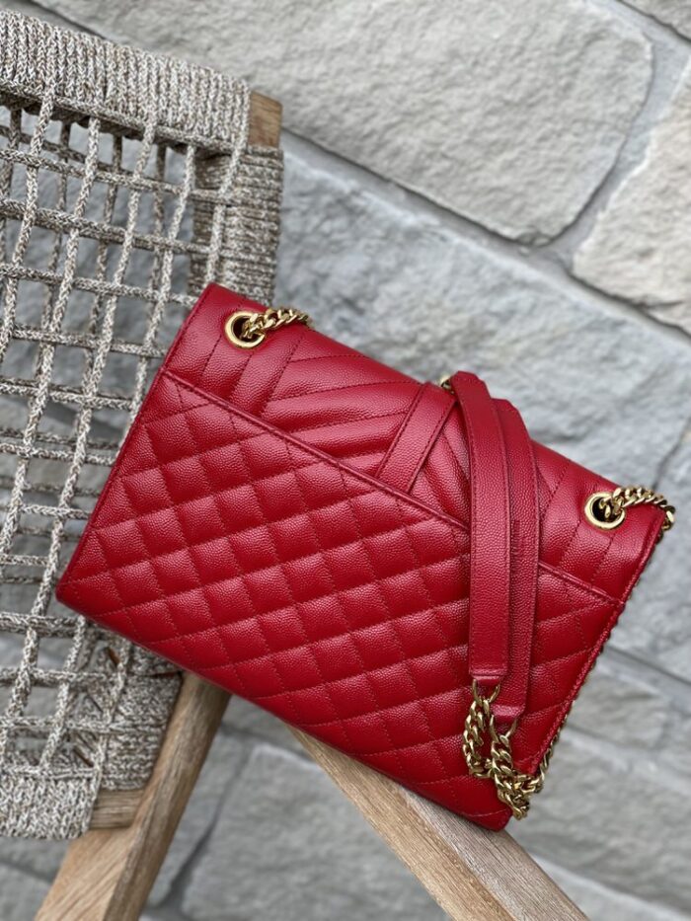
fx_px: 1703
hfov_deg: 22.9
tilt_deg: -17.9
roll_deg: -29.5
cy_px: 460
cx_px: 346
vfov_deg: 30.3
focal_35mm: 64
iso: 40
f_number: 2.2
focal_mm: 7.5
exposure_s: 1/121
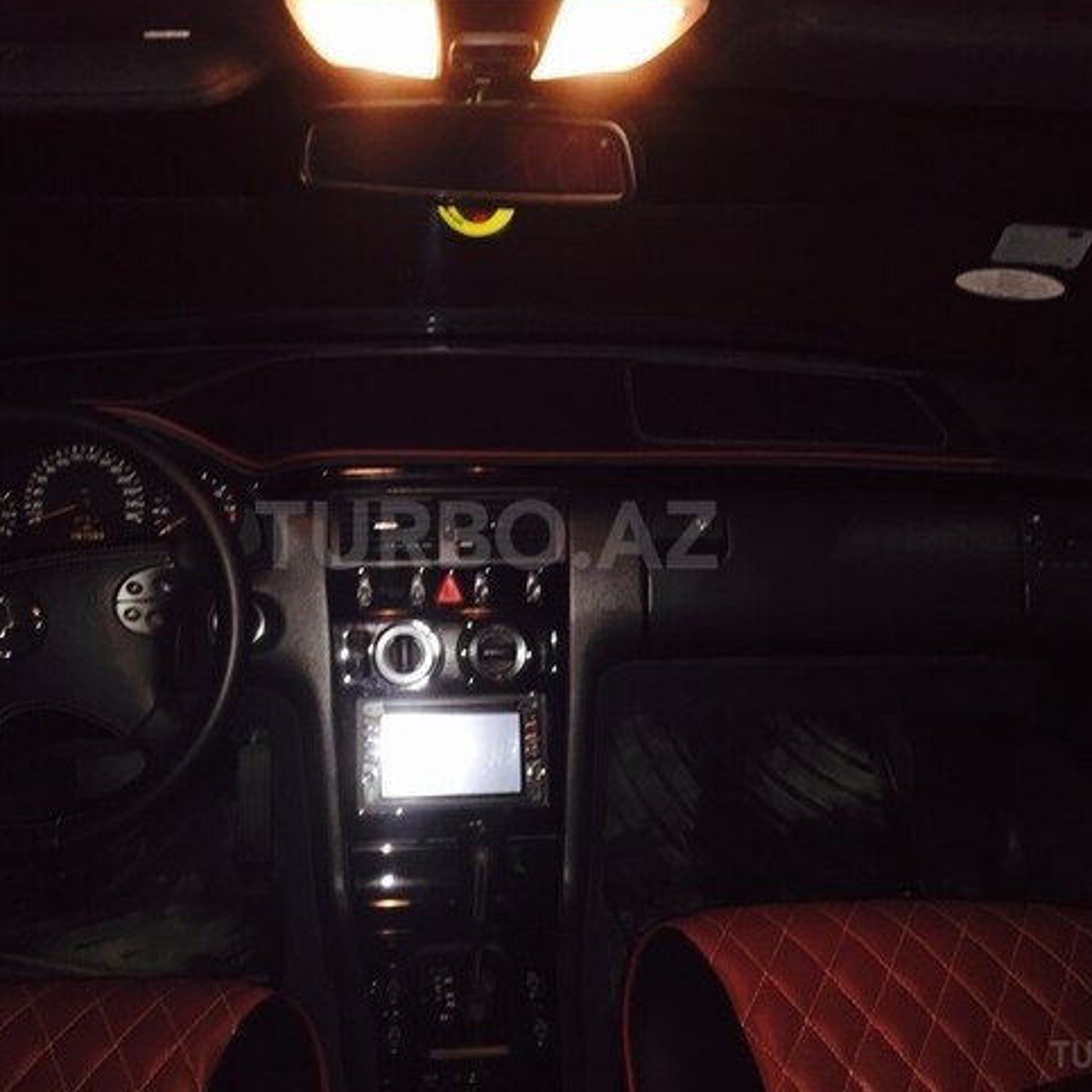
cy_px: 535
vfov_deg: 47.2
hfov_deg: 47.1
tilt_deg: -17.4
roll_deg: -0.9
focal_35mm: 35
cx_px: 486
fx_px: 1249
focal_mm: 4.15
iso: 125
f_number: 2.2
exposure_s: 1/17
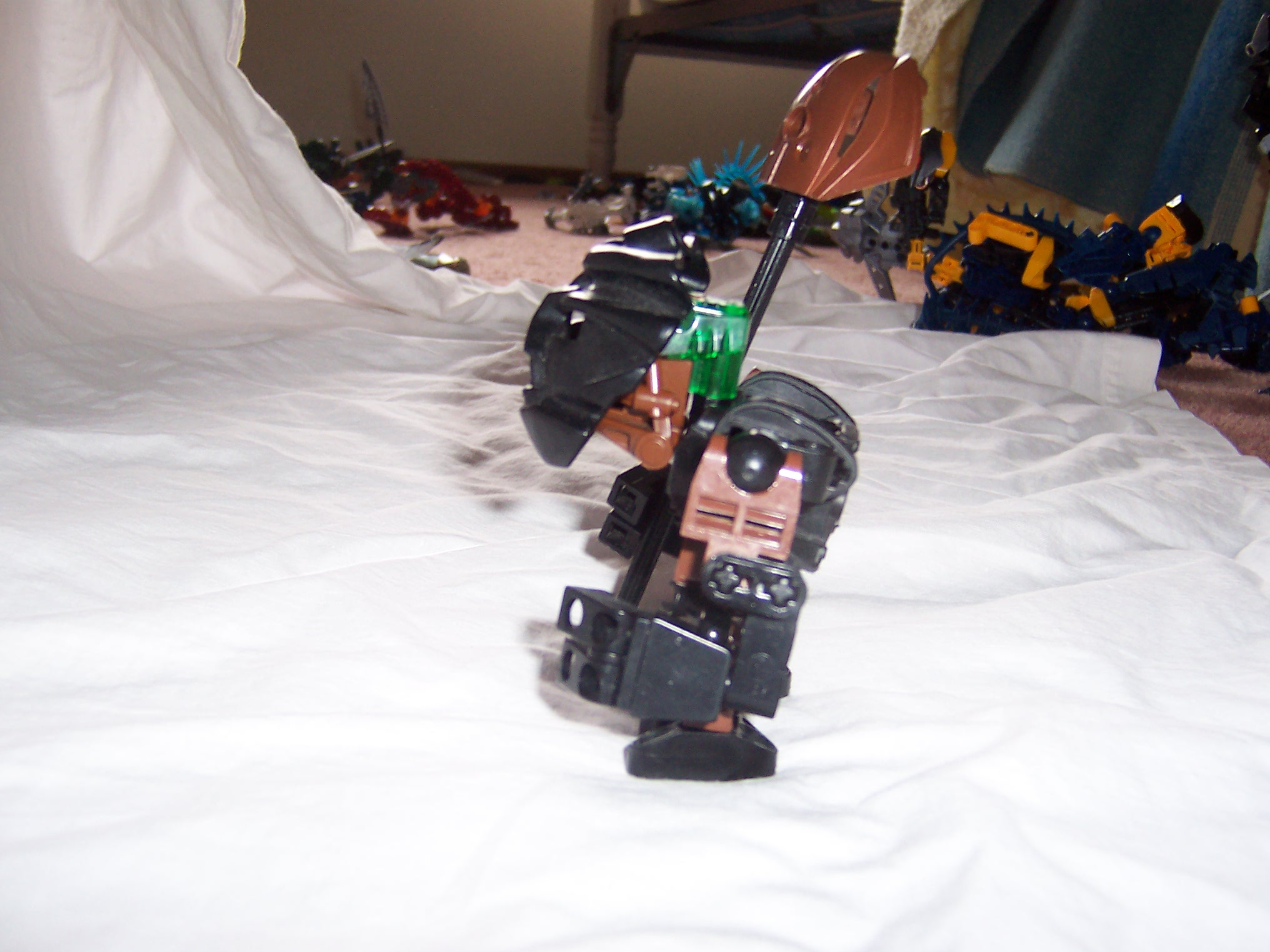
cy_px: 476
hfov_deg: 51.4
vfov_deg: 39.7
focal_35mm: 36
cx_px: 635
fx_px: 1321
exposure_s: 1/60
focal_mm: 5.6
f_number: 2.8
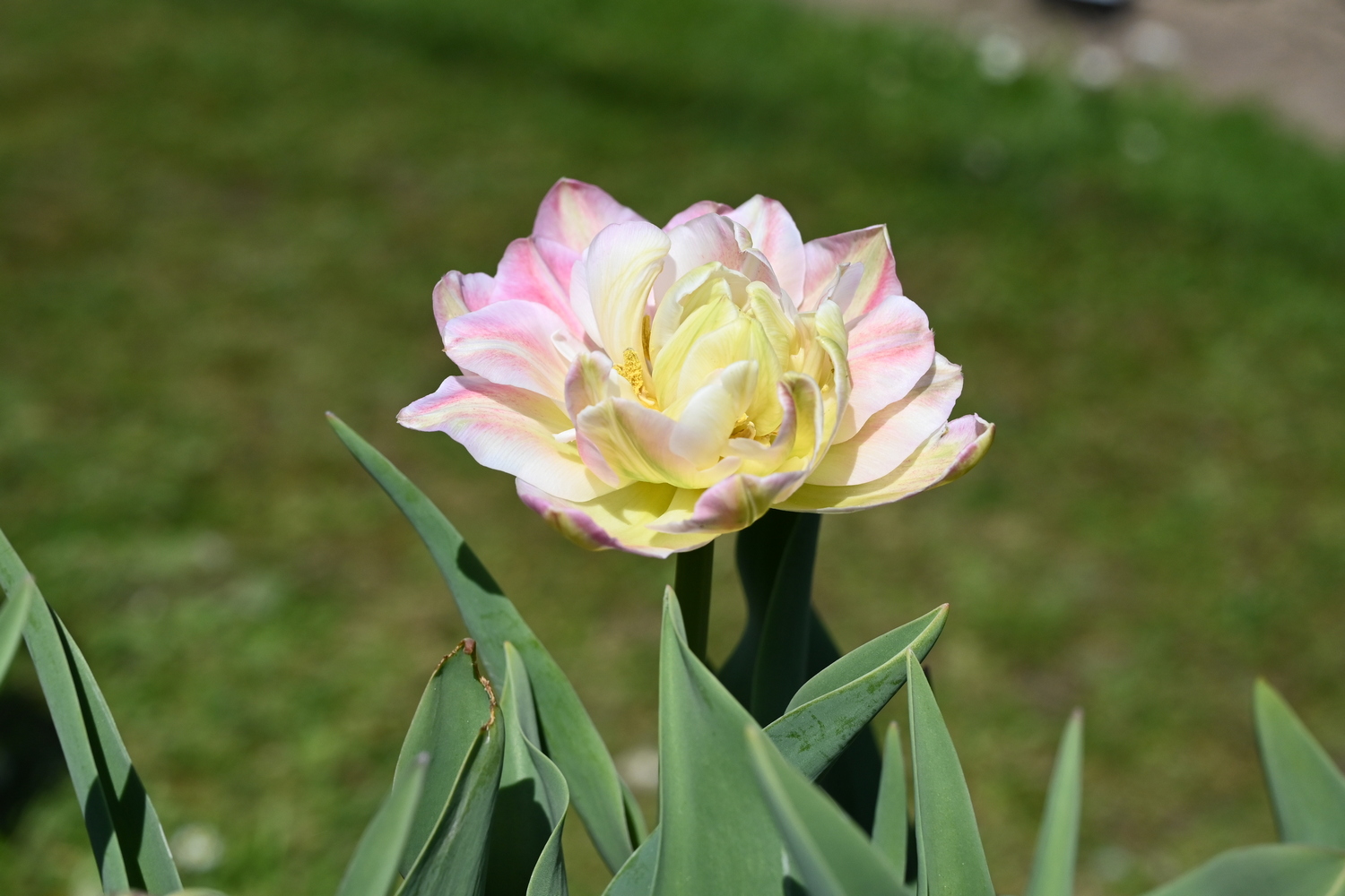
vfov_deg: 27.0
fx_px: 1868
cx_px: 672
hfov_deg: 39.6
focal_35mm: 50
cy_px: 448
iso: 640
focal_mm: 50
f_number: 8
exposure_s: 1/3200
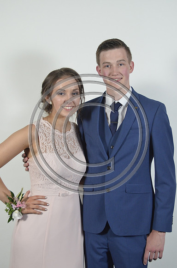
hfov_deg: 20.1
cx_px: 88
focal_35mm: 68
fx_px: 500
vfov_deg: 29.9
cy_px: 134
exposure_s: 1/125
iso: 1600
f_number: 5.6
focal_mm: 45
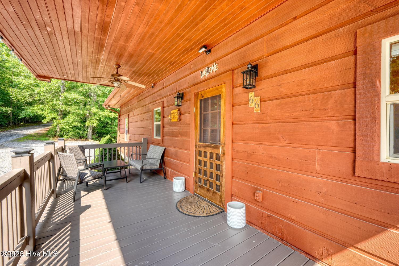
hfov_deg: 100.4
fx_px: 166
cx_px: 200
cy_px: 133
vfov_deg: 77.3
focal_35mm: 15
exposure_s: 1/4
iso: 100
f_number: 8
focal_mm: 10
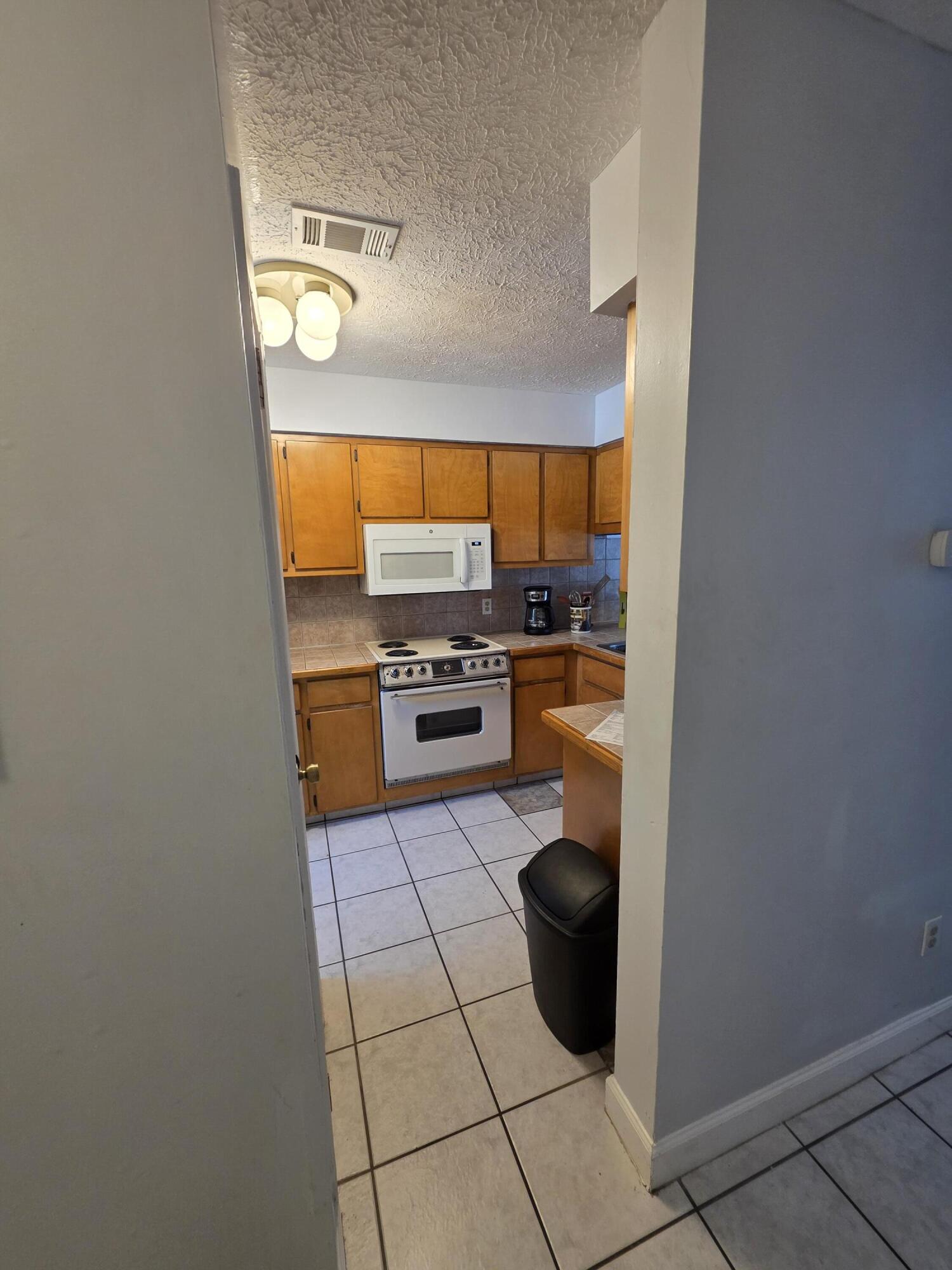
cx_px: 476
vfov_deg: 106.2
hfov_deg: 89.9
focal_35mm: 13
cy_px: 635
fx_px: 477
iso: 160
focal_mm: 2.2
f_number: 1.9
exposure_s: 1/60
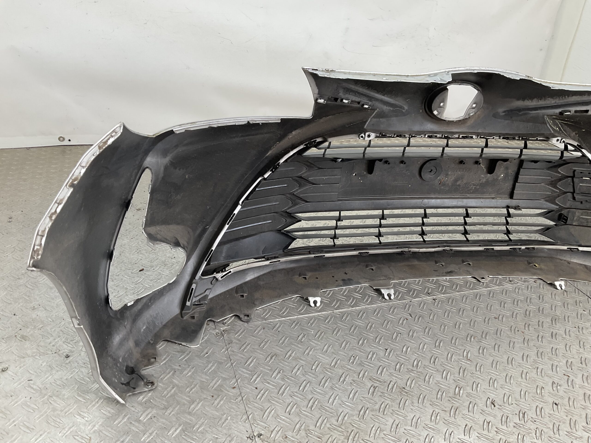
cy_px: 222
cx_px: 296
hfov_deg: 61.7
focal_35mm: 29
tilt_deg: -26.9
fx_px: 495
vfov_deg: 48.2
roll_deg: -8.8
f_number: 1.8
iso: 25
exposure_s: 1/120
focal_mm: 3
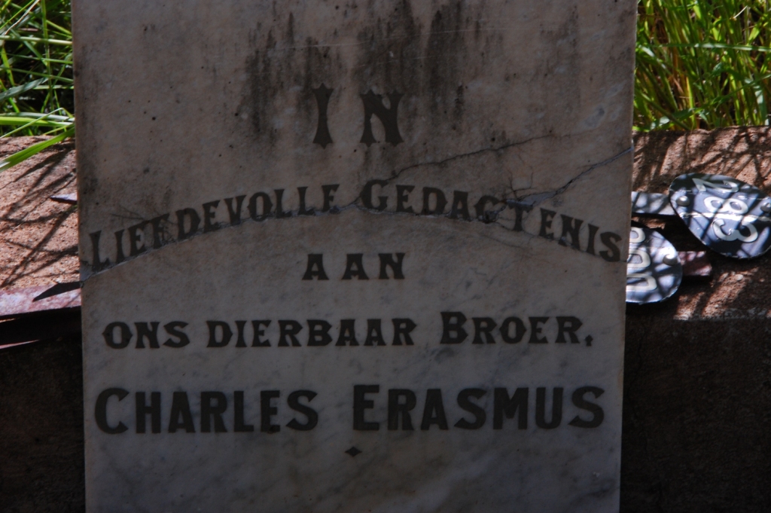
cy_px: 256
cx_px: 386
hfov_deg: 10.2
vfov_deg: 6.8
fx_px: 4333
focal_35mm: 202
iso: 400
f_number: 18
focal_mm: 135
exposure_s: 1/100
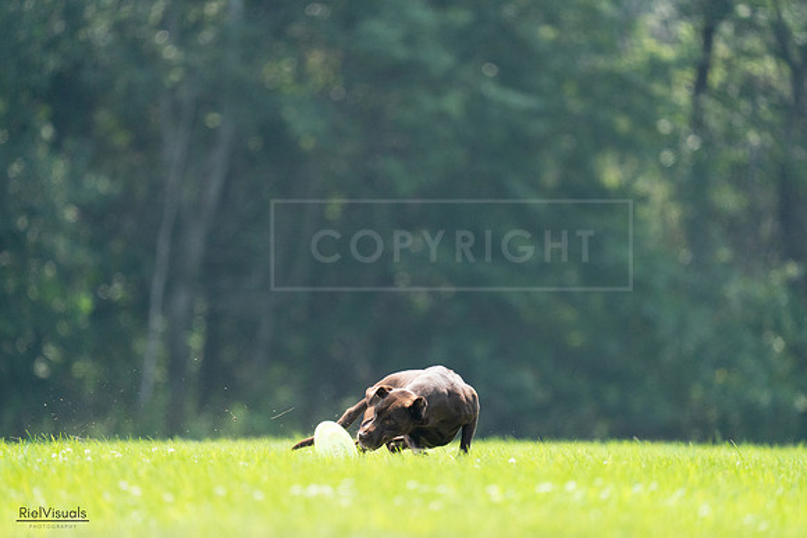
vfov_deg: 2.6
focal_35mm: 535
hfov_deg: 3.9
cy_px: 269
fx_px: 11995
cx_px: 404
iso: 4000
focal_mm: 535
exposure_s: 1/4000
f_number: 6.3
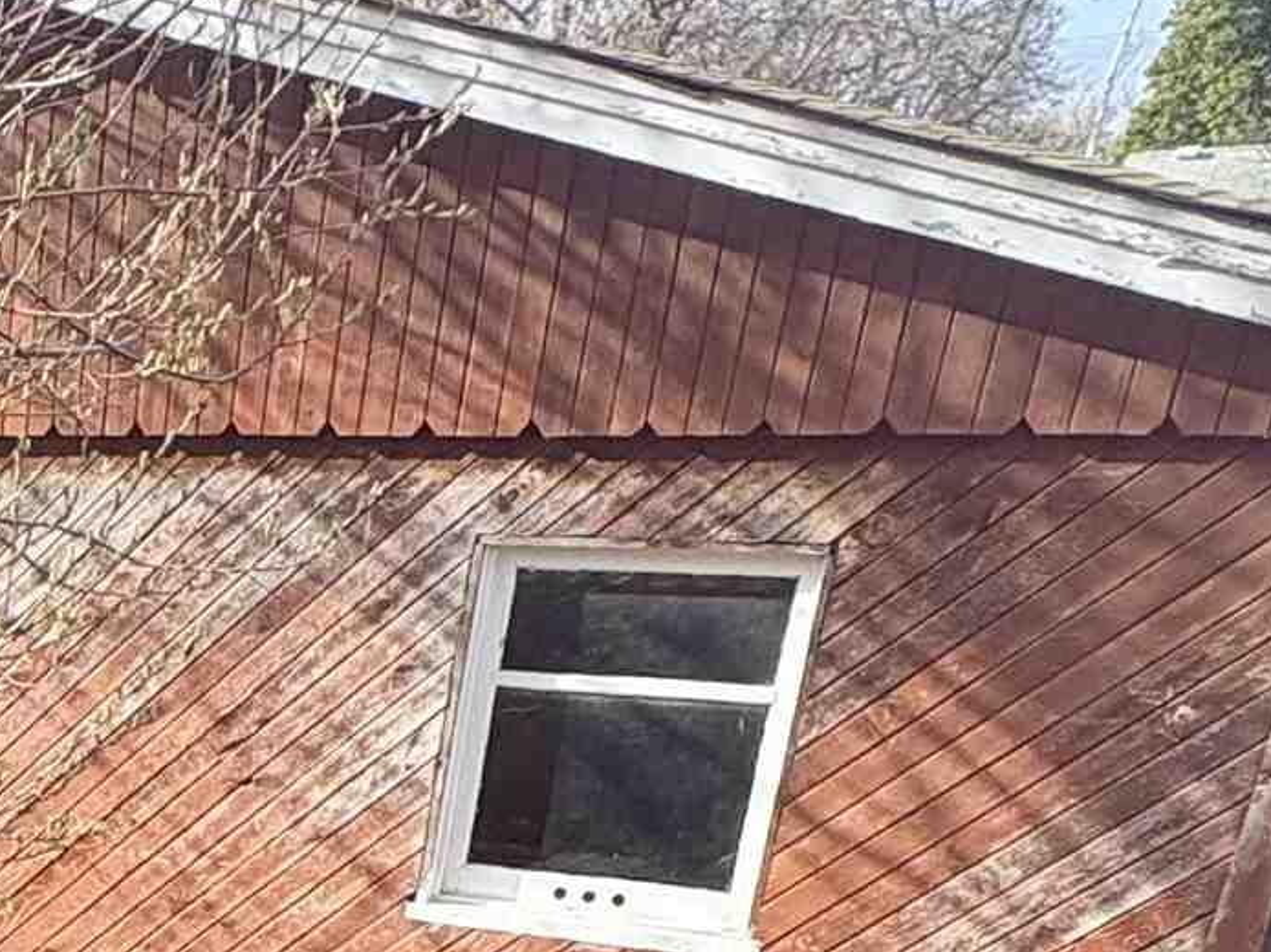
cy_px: 1307
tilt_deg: -23.1
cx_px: -685
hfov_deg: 23.9
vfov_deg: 21.0
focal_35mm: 62
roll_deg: +2.6
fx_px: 2276
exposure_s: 1/488
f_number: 2.2
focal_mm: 2.22
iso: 40
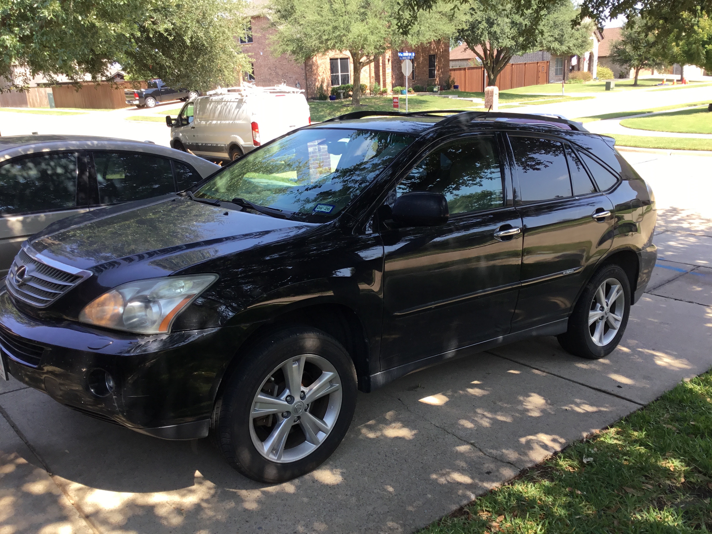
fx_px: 638
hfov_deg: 58.4
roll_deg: +2.9
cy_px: 267
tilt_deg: -16.0
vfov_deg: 45.4
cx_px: 356
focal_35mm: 31
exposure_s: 1/233
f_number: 2.4
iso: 25
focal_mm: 3.3
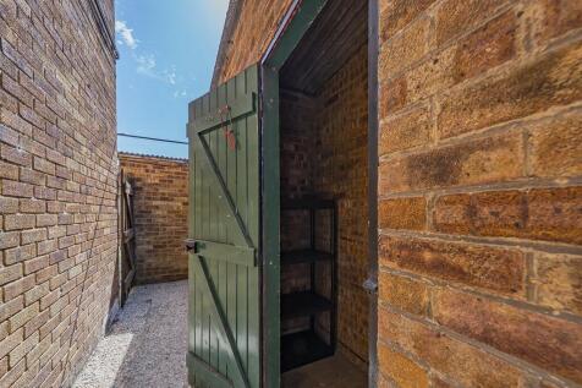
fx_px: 194
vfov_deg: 90.0
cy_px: 194
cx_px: 291
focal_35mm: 12
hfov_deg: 112.6
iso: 320
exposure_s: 1/250
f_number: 9
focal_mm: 12
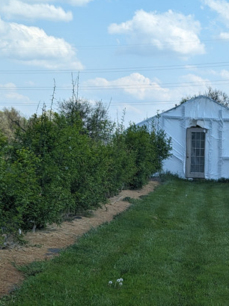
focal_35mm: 94
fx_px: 830
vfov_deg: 20.4
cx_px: 192
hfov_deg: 15.6
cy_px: 284
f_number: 1.85
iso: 43
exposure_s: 1/1898
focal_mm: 6.81
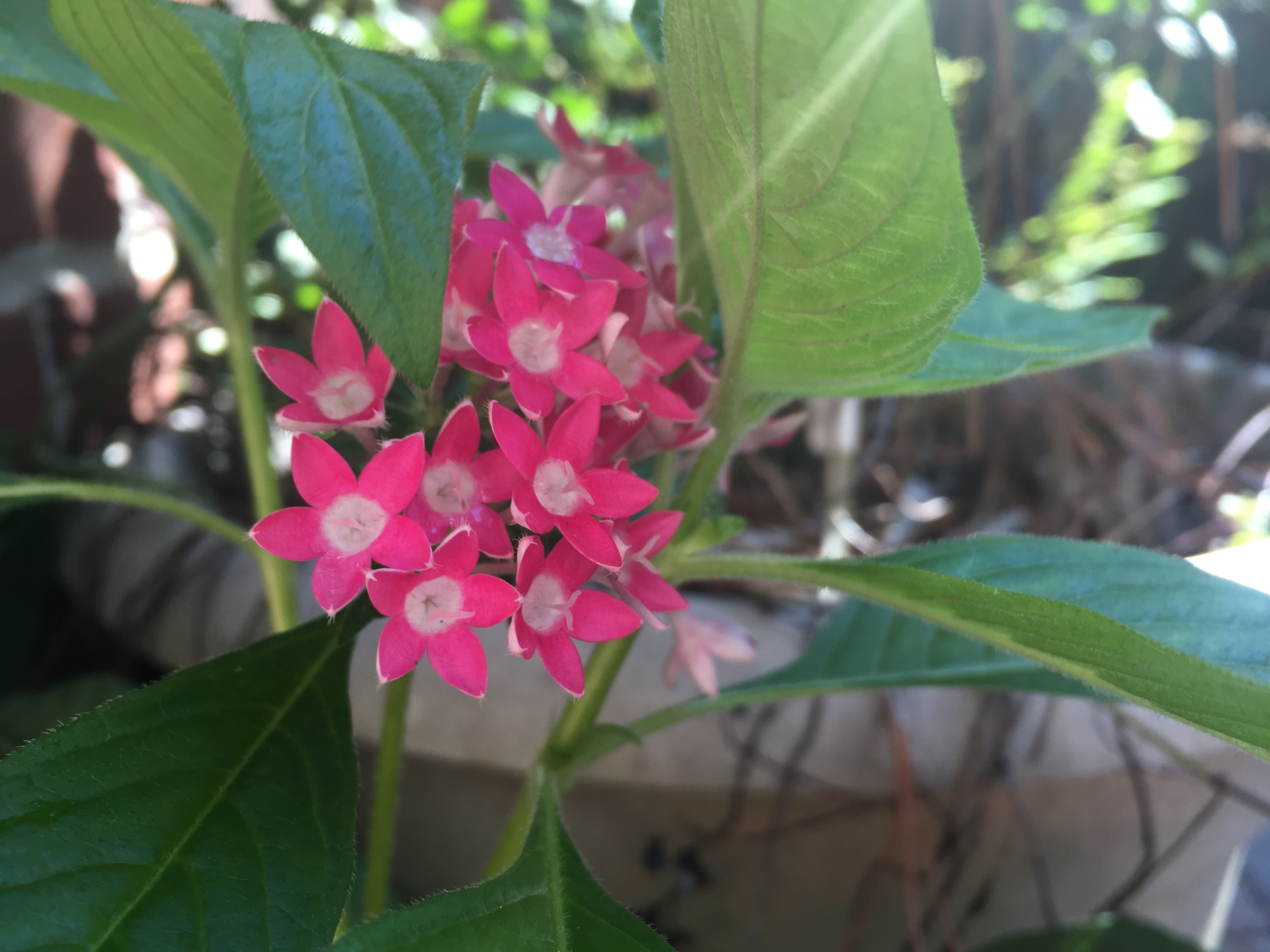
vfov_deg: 48.2
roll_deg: +1.5
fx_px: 1064
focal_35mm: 29
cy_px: 476
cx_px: 635
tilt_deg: -12.9
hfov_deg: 61.7
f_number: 2.2
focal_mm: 4.15
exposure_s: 1/60
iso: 32
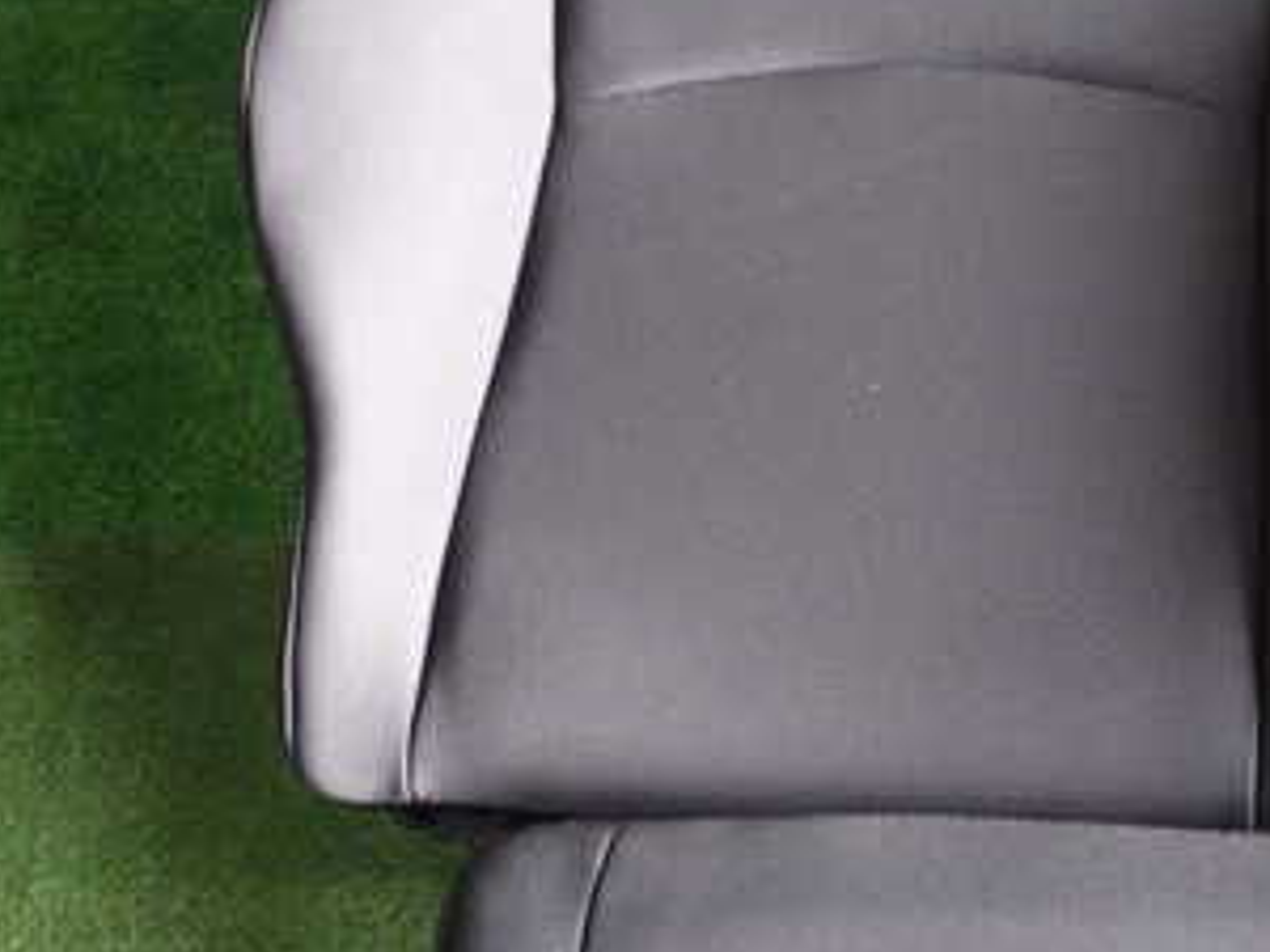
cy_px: 288
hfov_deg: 24.6
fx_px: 2788
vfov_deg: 19.3
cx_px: 1236
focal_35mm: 76
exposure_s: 1/40
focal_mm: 6.83
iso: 250
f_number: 2.7
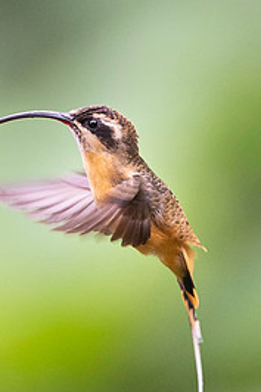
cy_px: 175
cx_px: 58
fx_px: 9375
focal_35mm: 861
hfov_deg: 1.6
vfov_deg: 2.4
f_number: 4
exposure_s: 1/400
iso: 2000
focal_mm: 270
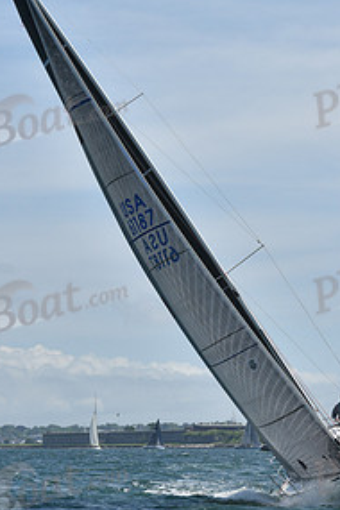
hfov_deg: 8.6
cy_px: 200
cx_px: 221
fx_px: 2252
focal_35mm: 159
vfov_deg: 12.9
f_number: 8
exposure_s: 1/1250
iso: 250
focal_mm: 78
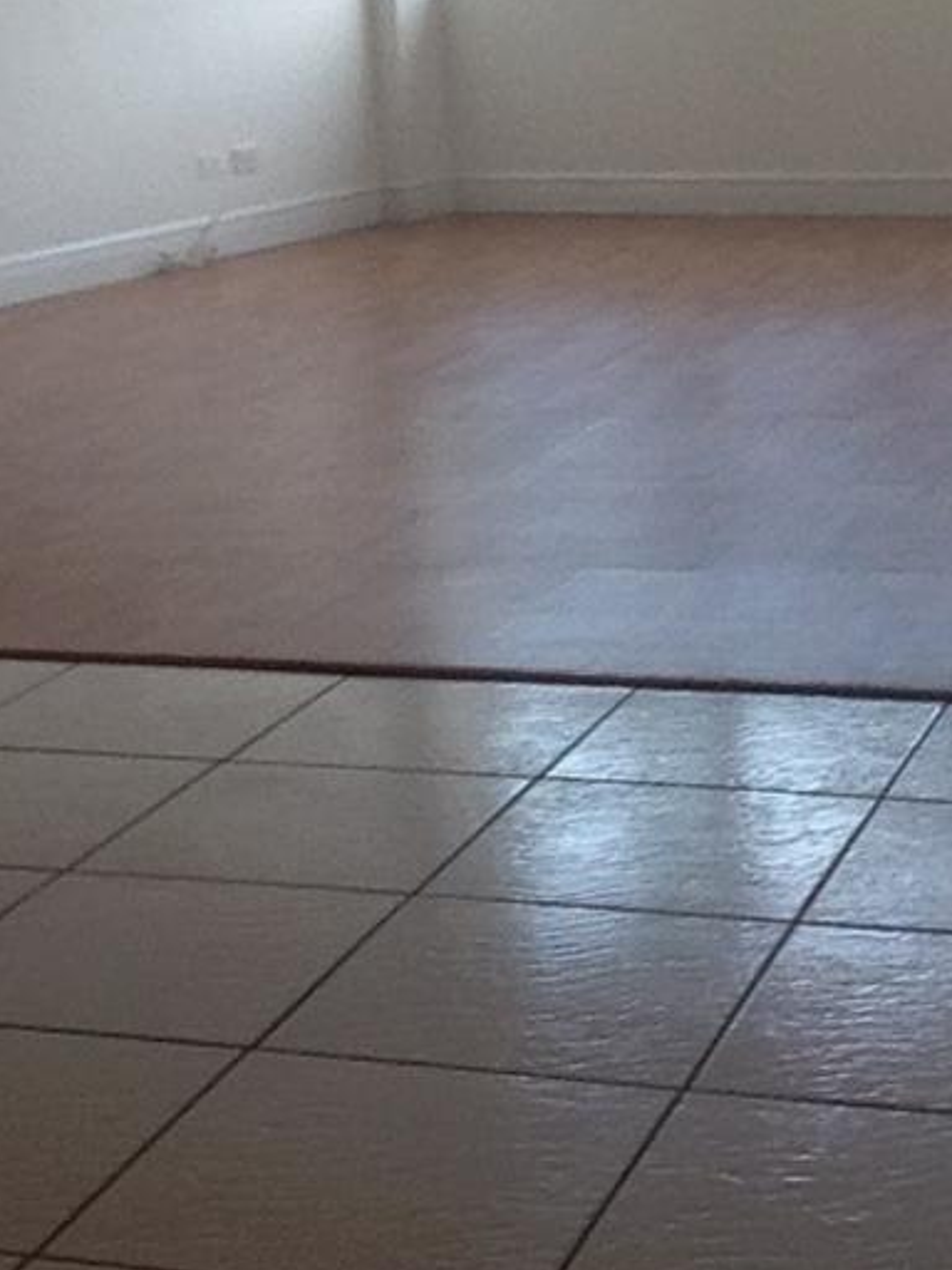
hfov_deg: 18.0
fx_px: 3007
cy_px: -69
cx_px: 501
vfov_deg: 22.7
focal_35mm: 82
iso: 40
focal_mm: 2.18
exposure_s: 1/30
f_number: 2.4
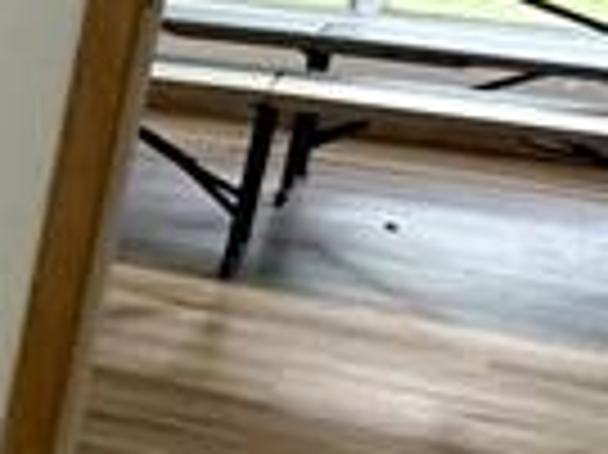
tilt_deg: -13.0
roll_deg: +0.9
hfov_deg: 9.4
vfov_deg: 13.9
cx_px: -1554
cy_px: 94
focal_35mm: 106
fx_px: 1860
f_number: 2.2
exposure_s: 1/60
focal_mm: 2.22
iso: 250
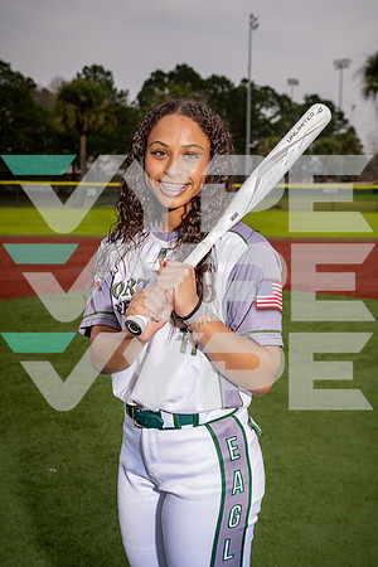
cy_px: 284
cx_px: 189
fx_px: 882
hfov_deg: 24.2
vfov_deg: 35.6
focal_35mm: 56
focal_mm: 56
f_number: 7.1
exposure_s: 1/250
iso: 100
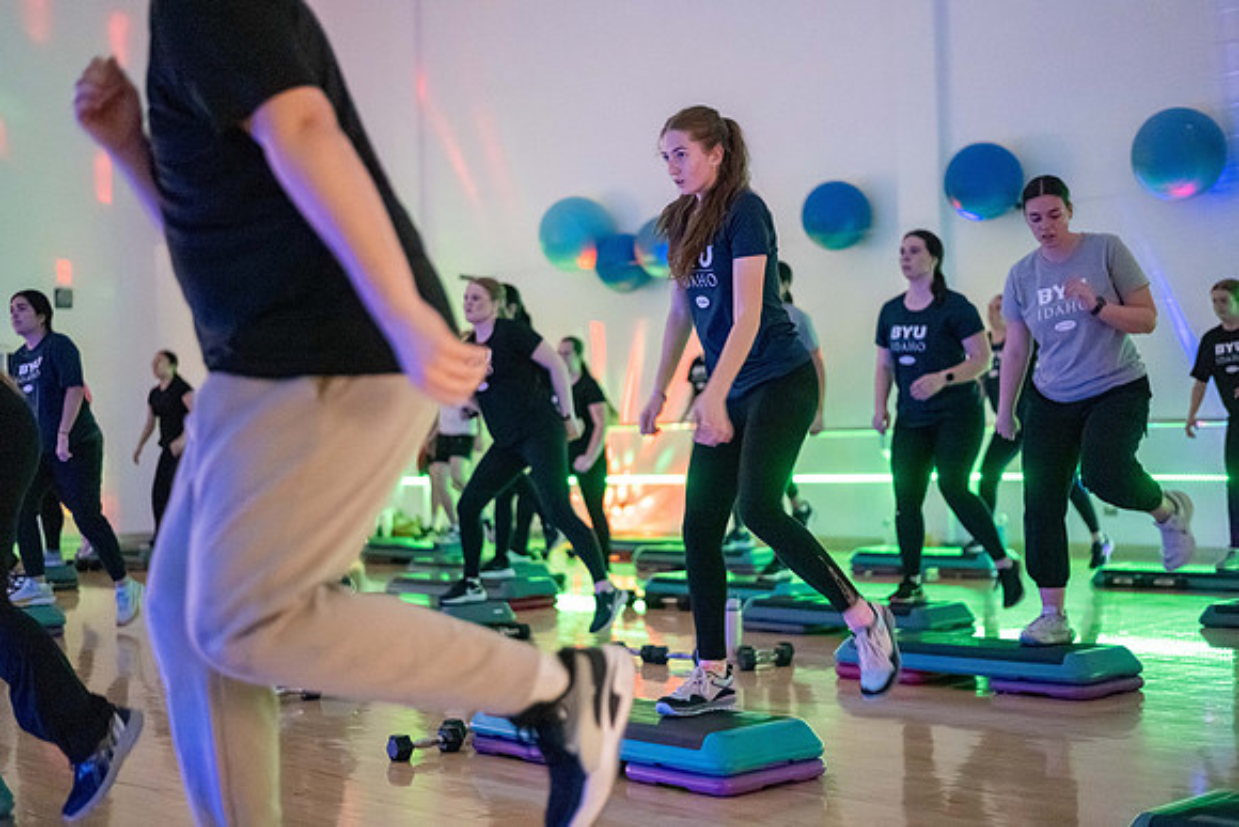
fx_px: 1721
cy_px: 414
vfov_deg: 27.0
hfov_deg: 39.6
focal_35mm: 50
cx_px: 620
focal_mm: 50
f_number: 1.8
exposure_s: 1/125
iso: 12800
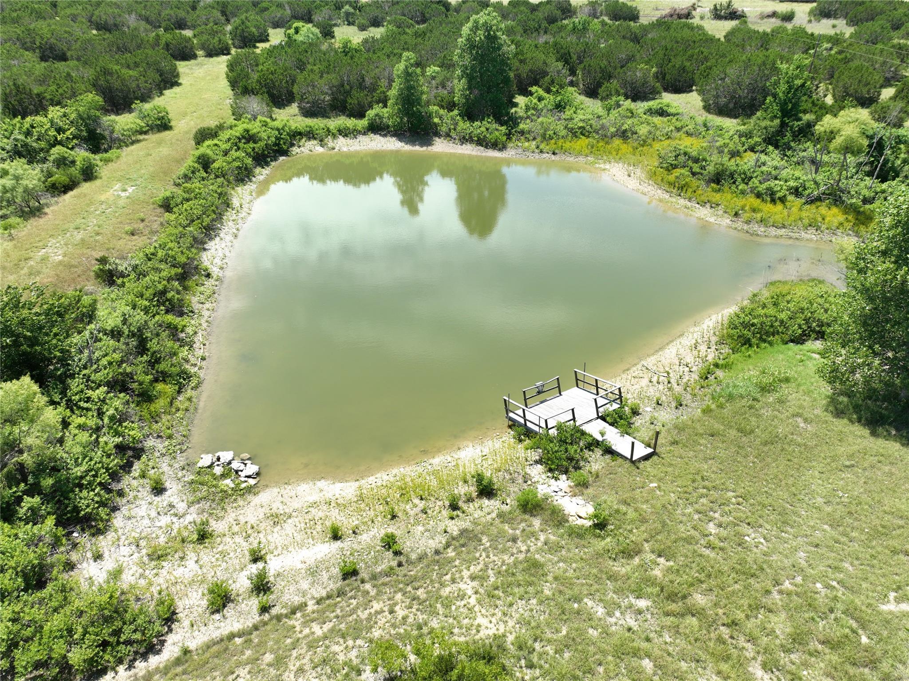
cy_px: 340
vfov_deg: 56.8
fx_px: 630
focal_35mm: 24
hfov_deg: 71.6
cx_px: 454
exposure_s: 1/800
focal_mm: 12.29
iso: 100
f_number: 2.8
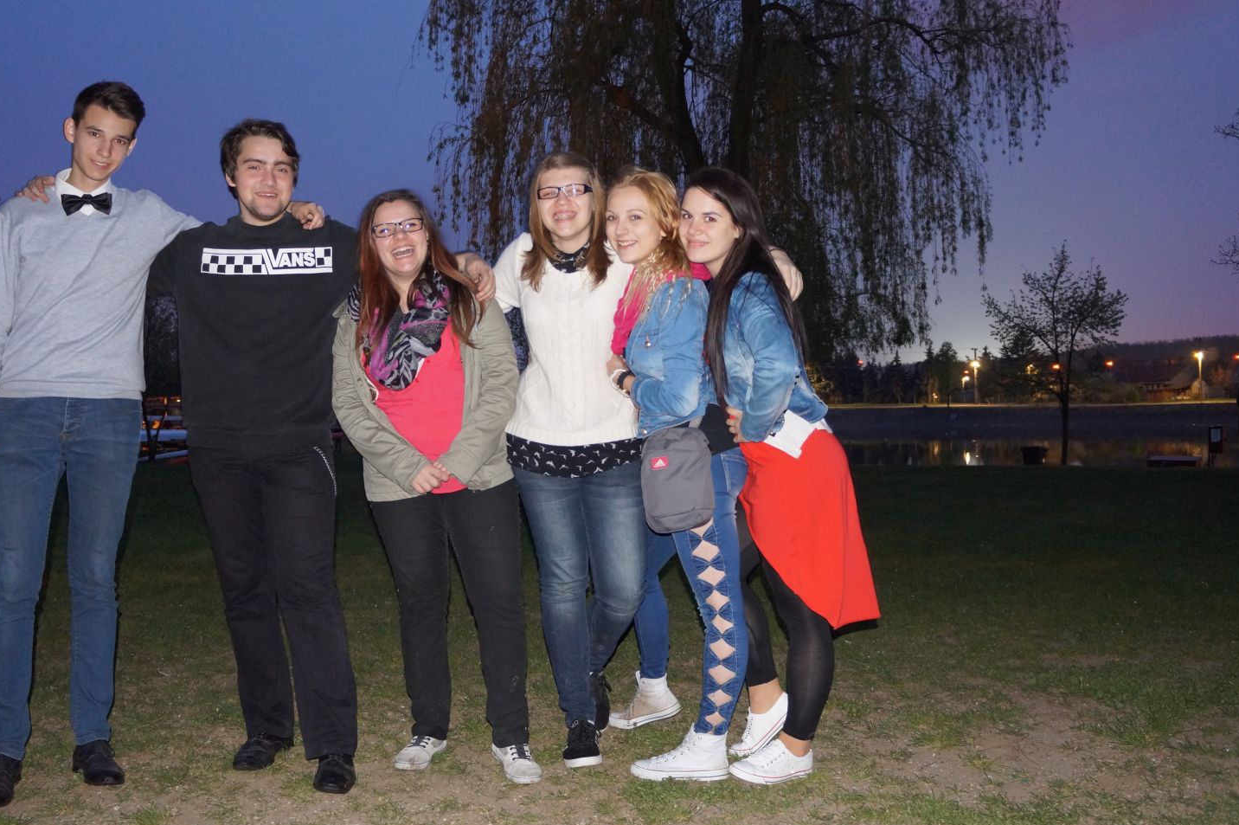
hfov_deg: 63.6
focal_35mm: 29
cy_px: 416
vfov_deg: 44.9
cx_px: 587
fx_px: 997
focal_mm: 18
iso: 1600
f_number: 3.5
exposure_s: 1/1.25
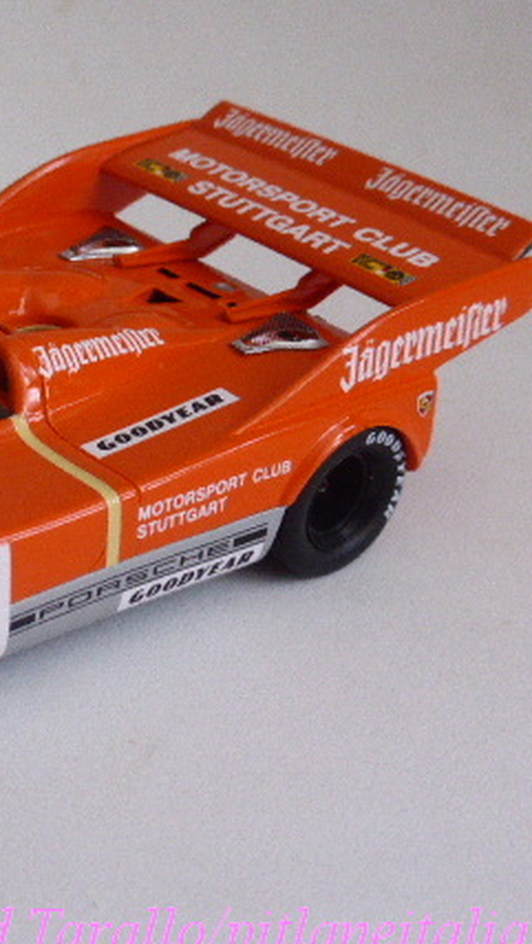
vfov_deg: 30.1
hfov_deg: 16.7
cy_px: 439
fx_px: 1754
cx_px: -51
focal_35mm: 70
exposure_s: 1/50
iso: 400
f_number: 3.9
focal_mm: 7.4
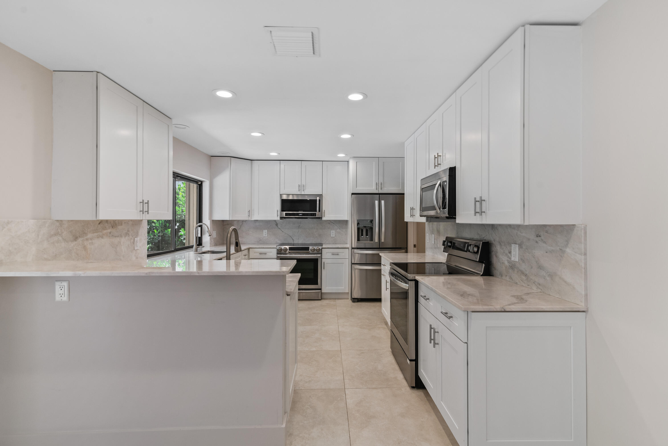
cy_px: 223
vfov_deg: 73.8
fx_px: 297
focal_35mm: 16
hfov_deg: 96.7
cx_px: 334
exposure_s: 1/100
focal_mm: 16
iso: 320
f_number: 7.1
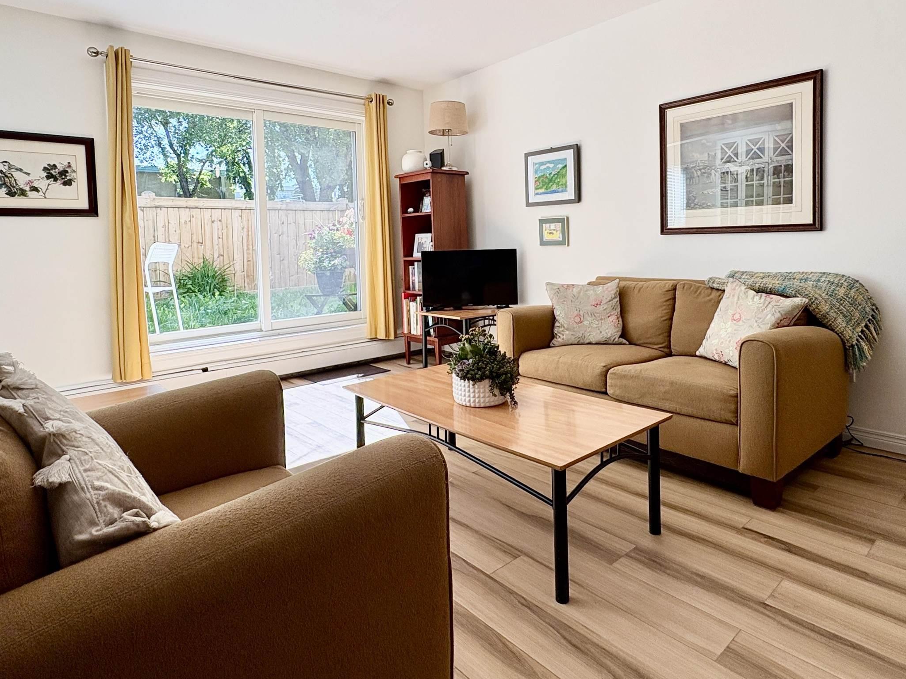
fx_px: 550
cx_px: 488
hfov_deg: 78.9
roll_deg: +1.7
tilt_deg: -2.1
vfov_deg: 62.7
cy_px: 261
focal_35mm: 21
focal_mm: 2.22
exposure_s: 1/223
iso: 64
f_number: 2.2
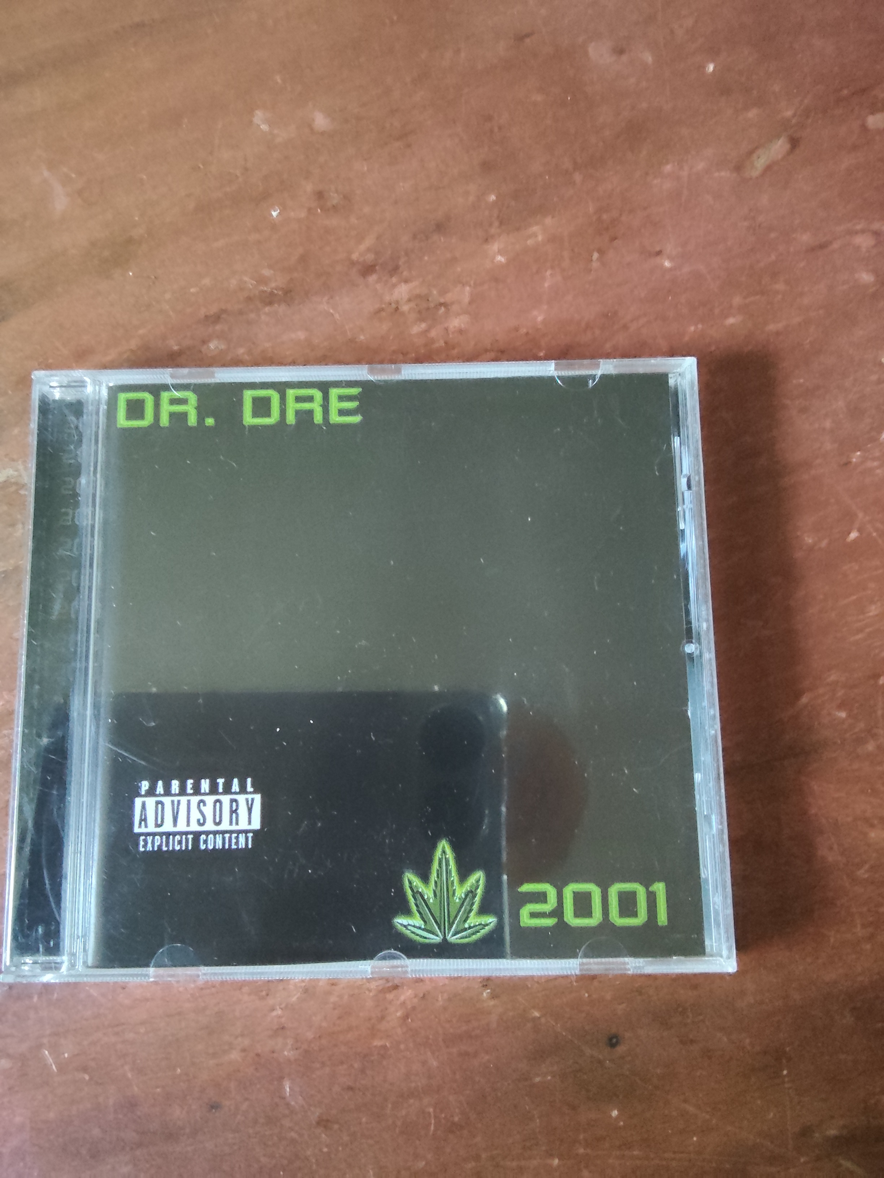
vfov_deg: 67.3
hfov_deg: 53.1
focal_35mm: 26
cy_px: 589
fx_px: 885
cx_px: 442
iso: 500
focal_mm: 2.78
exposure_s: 1/16.7
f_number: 2
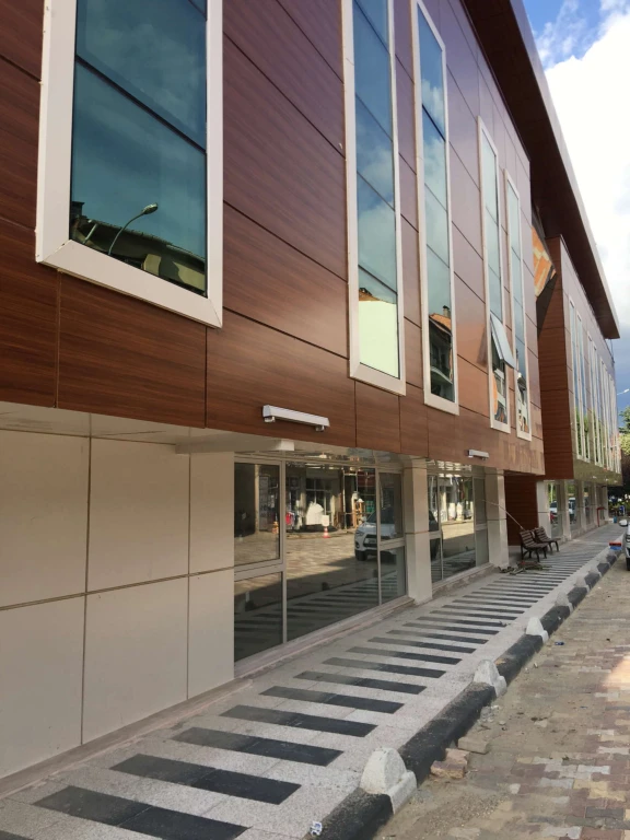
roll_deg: +0.7
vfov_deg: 61.7
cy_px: 420
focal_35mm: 29
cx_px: 315
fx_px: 704
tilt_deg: +9.4
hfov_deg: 48.2
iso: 25
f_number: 2.2
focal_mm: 4.15
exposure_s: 1/657
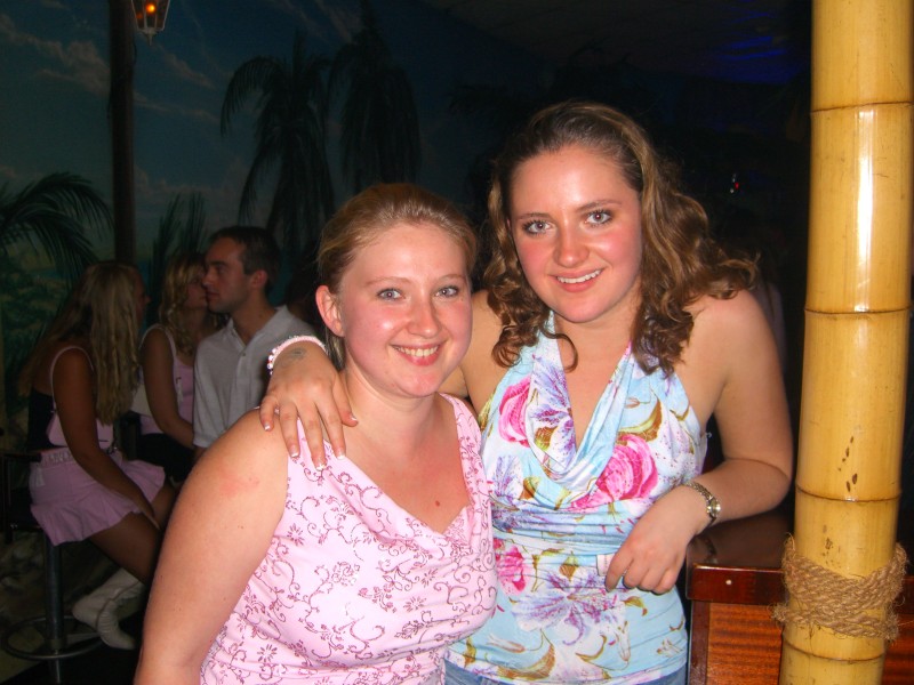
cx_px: 457
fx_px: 1003
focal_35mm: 38
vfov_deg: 37.7
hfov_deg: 49.0
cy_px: 342
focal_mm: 7.9
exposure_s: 1/60
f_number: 2.8
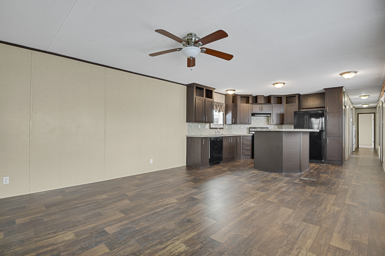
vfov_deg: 70.4
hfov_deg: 93.3
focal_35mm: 17
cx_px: 192
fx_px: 182
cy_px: 128
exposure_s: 2.5
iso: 250
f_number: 8
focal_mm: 17
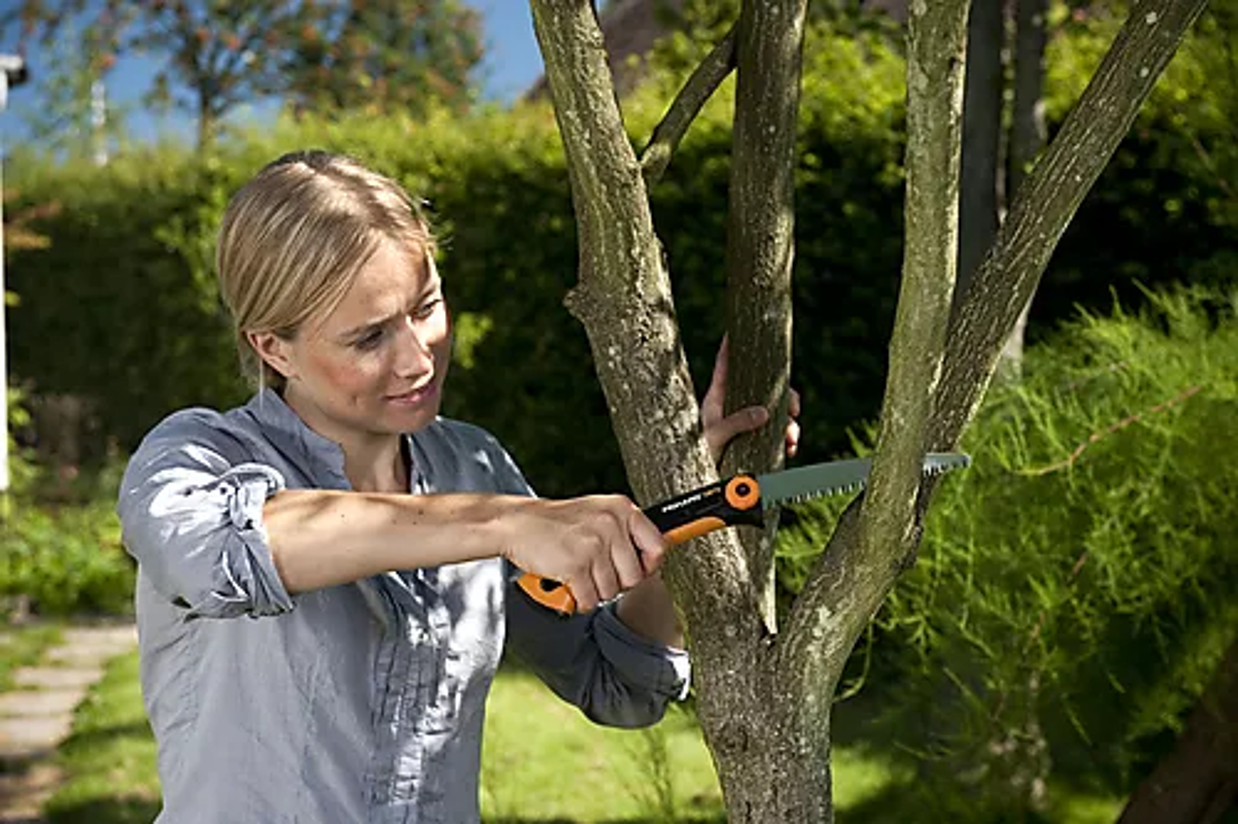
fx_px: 2406
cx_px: 619
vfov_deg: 19.4
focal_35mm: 70
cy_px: 412
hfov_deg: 28.9
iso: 200
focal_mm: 70
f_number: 7.1
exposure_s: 1/125
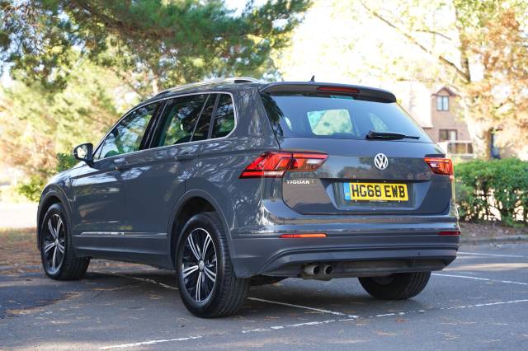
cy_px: 176
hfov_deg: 31.0
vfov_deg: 20.9
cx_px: 264
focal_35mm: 65
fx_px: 953
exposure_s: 1/80
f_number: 4
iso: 400
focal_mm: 65
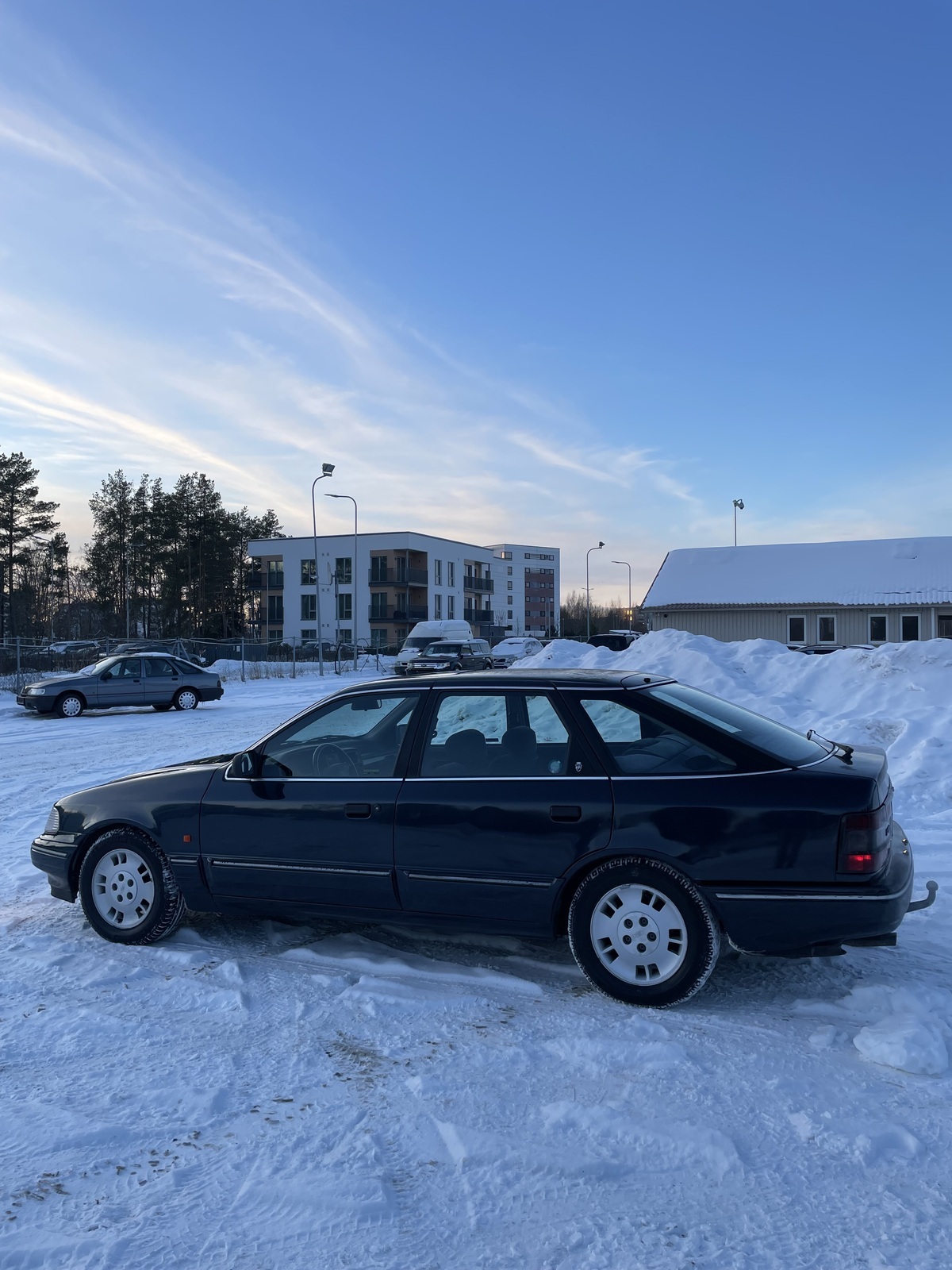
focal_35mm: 26
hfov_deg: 53.1
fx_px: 953
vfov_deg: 67.3
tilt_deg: +1.7
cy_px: 635
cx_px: 476
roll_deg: +0.2
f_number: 1.6
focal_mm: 4.2
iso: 32
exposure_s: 1/410
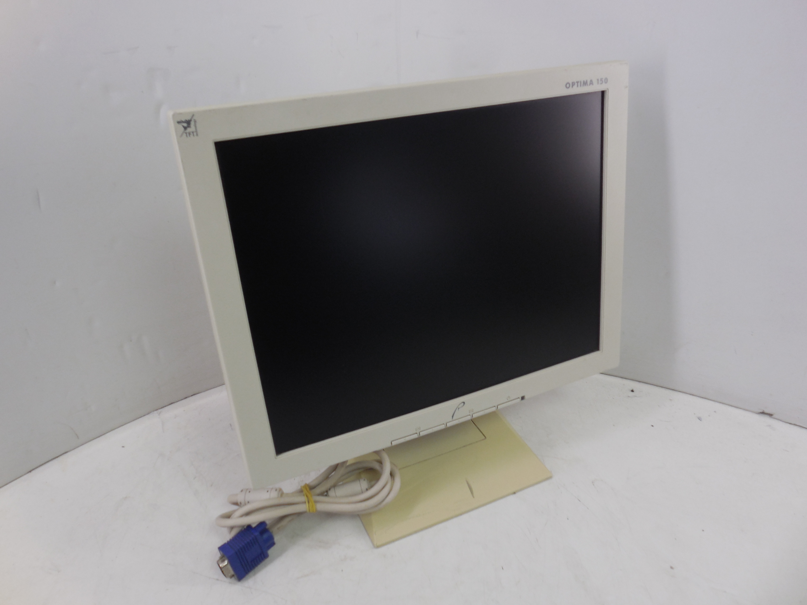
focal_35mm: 26
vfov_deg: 53.1
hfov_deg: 67.3
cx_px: 404
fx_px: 606
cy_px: 302
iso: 140
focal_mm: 4.6
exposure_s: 1/30
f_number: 3.5
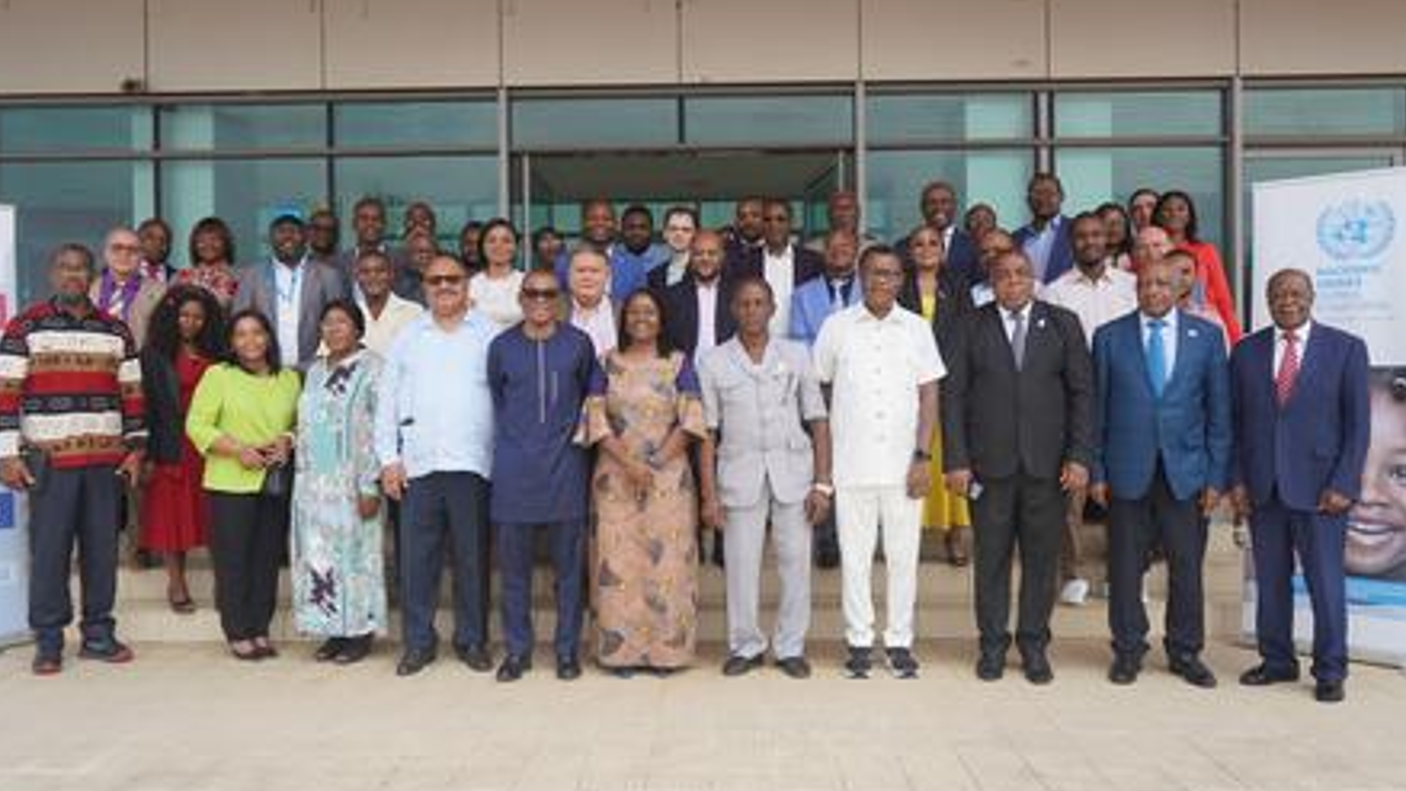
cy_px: 389
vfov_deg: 37.8
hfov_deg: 62.6
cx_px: 701
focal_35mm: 31
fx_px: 1156
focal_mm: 29
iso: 100
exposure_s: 1/250
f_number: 4
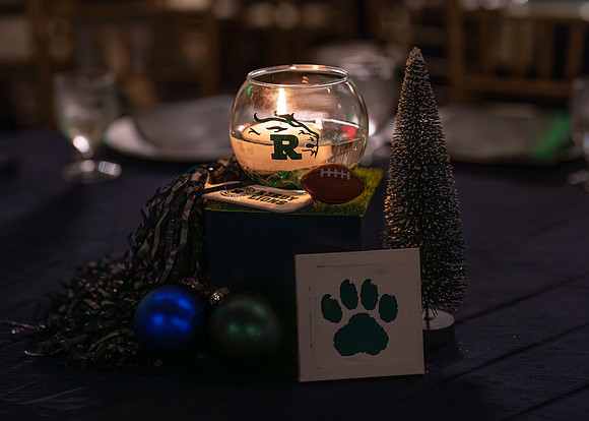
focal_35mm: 64
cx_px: 307
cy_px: 204
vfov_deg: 22.1
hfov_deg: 30.6
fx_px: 1077
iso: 1000
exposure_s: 1/500
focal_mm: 50
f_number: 2
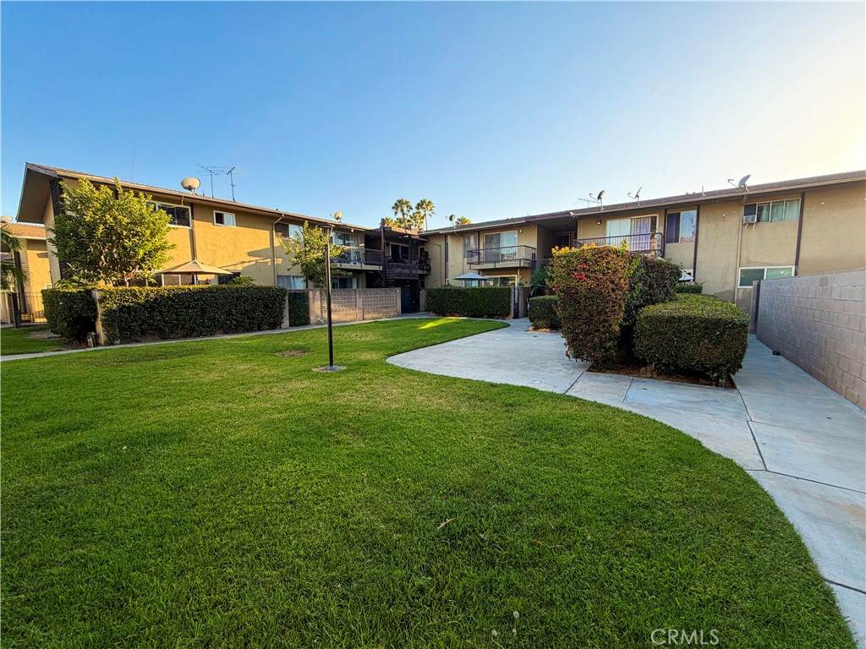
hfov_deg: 102.1
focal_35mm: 14
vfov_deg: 85.7
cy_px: 324
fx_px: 350
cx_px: 433
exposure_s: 1/502
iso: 50
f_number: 2.2
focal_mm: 2.22
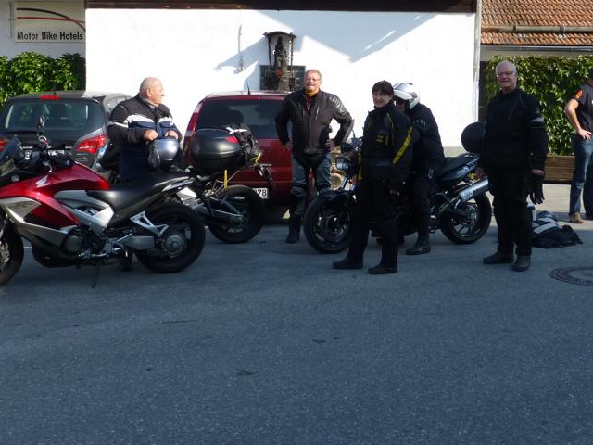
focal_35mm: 48
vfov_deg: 30.0
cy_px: 145
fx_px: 822
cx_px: 332
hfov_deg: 39.6
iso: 100
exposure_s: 1/500
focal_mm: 5.4
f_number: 3.6
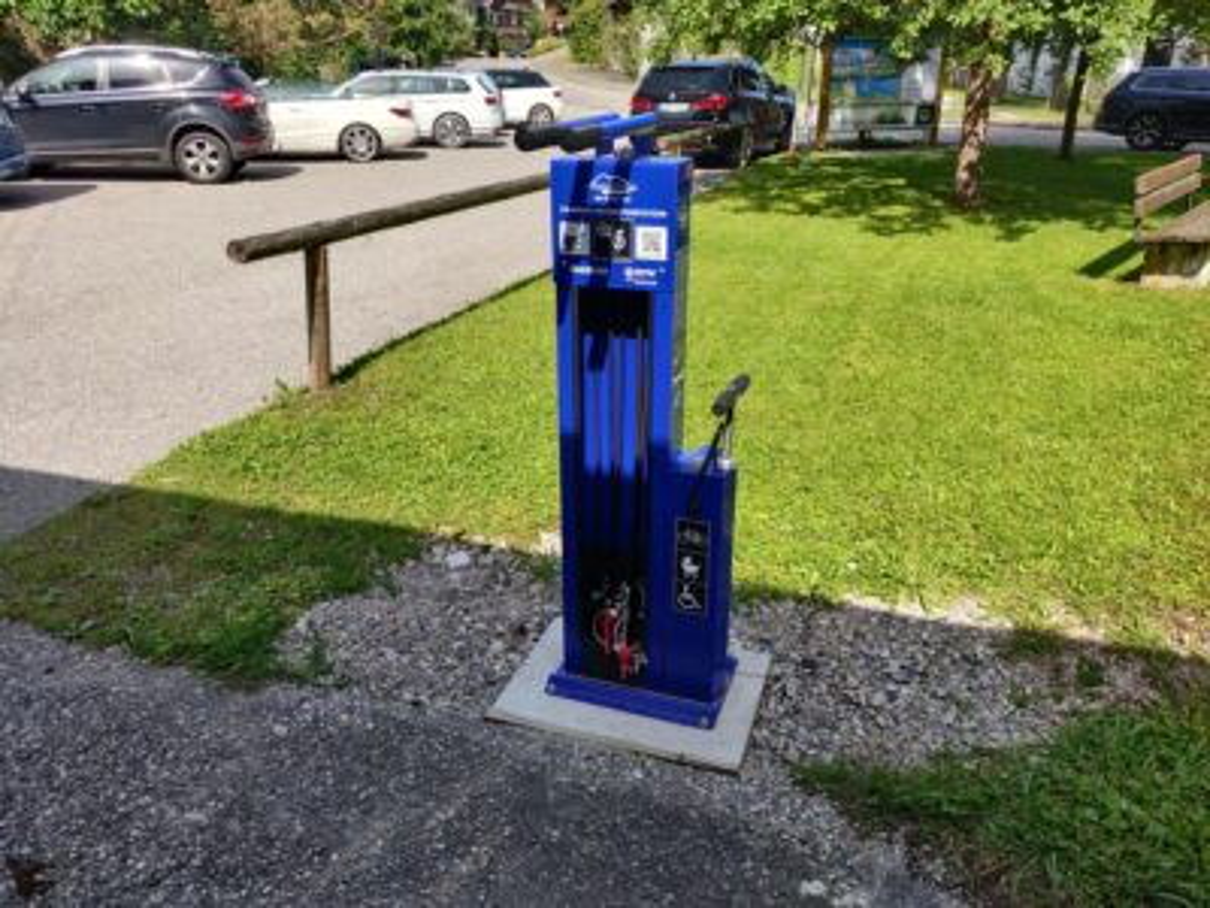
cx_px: 605
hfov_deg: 69.4
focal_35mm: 25
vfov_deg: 54.9
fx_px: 874
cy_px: 454
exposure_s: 1/322
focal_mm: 4.25
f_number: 1.7
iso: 100
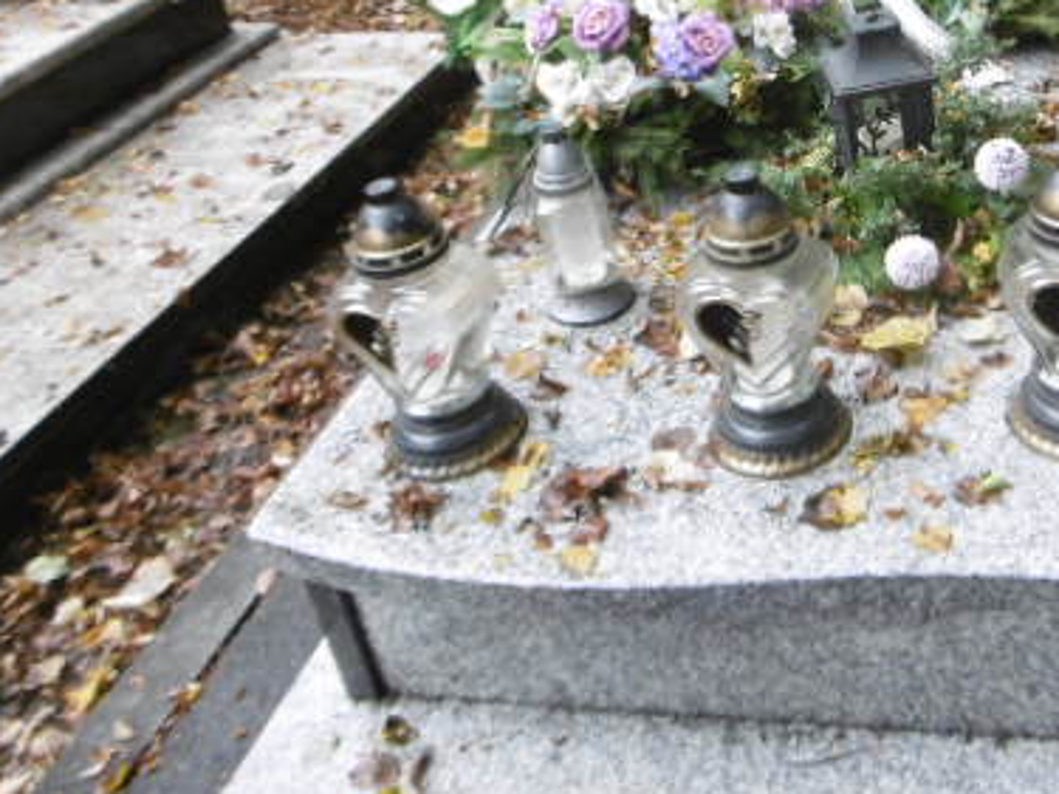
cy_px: 127
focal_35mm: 41
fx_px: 1254
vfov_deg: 33.8
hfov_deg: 43.2
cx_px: 878
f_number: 3.1
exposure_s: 1/60
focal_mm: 4.3
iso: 320
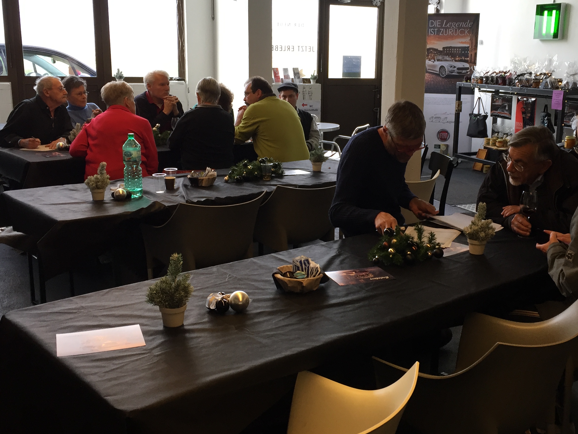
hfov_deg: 45.6
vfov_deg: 35.1
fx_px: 685
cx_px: 333
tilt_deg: -13.5
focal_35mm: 41
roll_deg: -1.2
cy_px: 208
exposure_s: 1/33
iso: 32
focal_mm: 4.15
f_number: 2.2
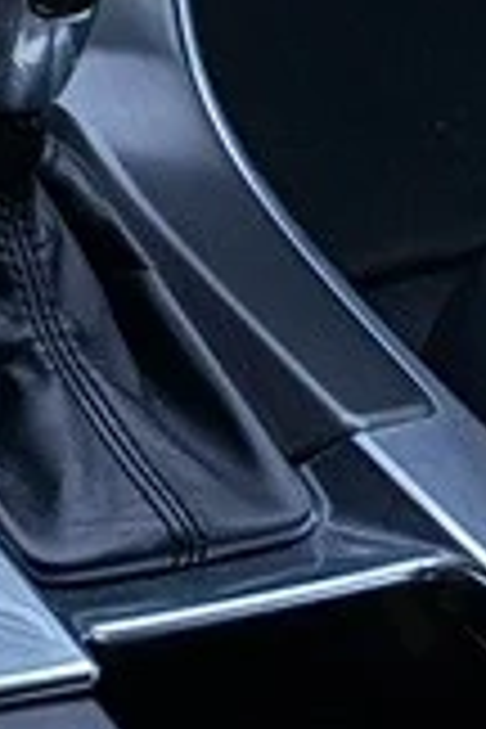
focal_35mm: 154
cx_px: -1220
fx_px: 3118
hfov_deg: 7.3
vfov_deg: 11.5
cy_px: -891
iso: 1250
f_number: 1.78
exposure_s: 1/11
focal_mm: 6.76
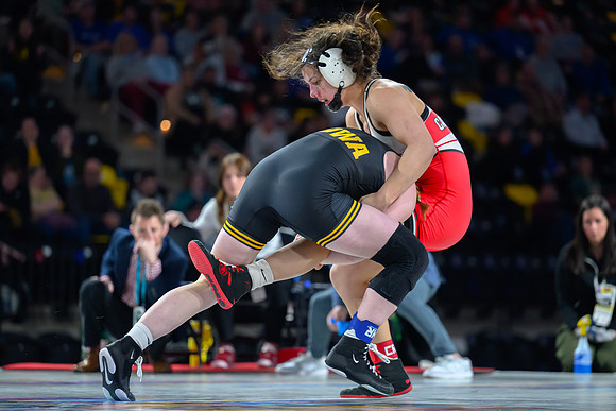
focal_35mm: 170
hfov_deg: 12.1
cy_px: 237
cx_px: 293
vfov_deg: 8.1
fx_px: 2914
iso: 4500
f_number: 2.8
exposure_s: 1/800
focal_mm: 145
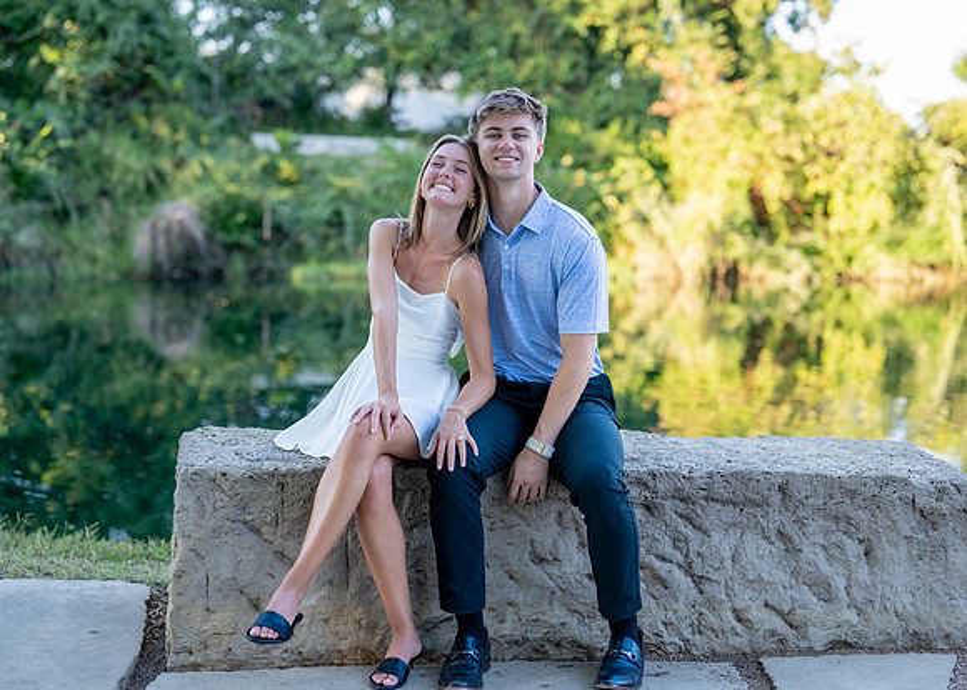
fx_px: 1505
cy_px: 342
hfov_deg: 35.6
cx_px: 487
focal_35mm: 55
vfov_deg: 25.8
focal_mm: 50
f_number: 1.8
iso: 250
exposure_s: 1/640
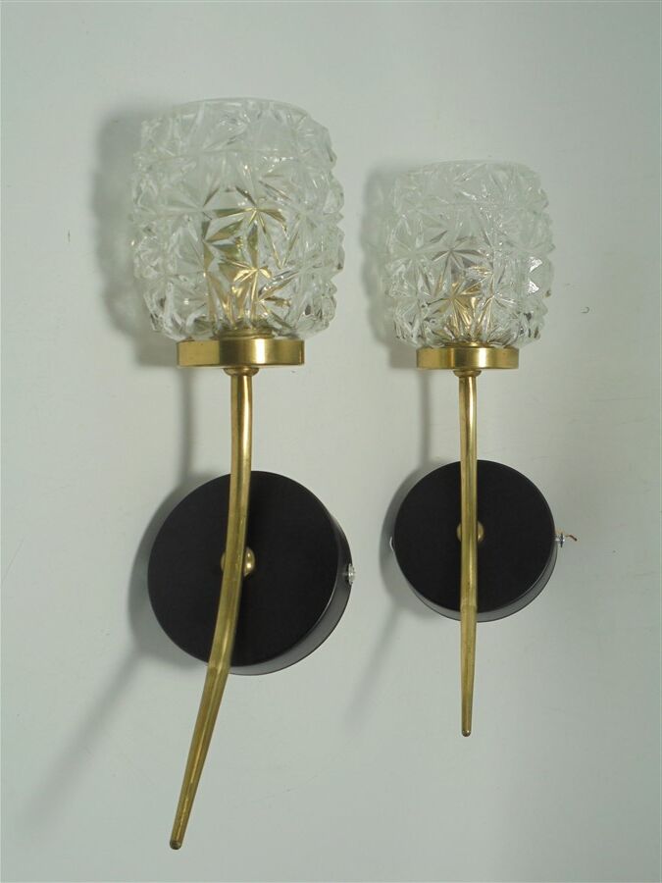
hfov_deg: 37.7
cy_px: 442
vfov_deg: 49.0
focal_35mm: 38
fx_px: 969
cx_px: 331
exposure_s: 1/100
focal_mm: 6.9
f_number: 4.2
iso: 100
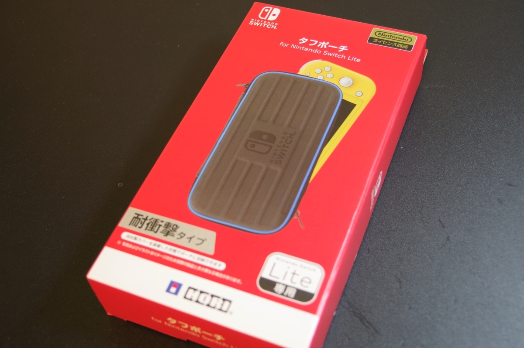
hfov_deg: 42.4
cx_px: 262
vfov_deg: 28.9
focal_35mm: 46
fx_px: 676
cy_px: 174
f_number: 4.5
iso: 800
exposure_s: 1/25
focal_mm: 31
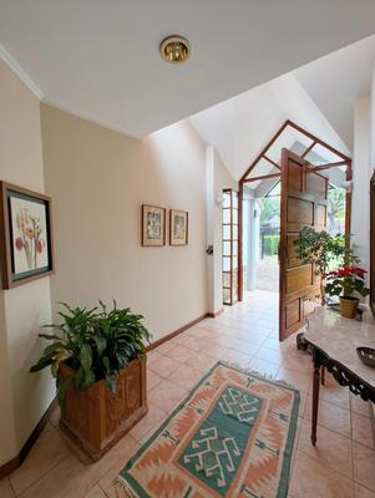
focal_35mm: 14
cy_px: 249
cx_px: 188
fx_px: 202
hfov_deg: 85.8
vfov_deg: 102.0
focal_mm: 2.15
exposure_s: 1/50
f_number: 2.2
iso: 800
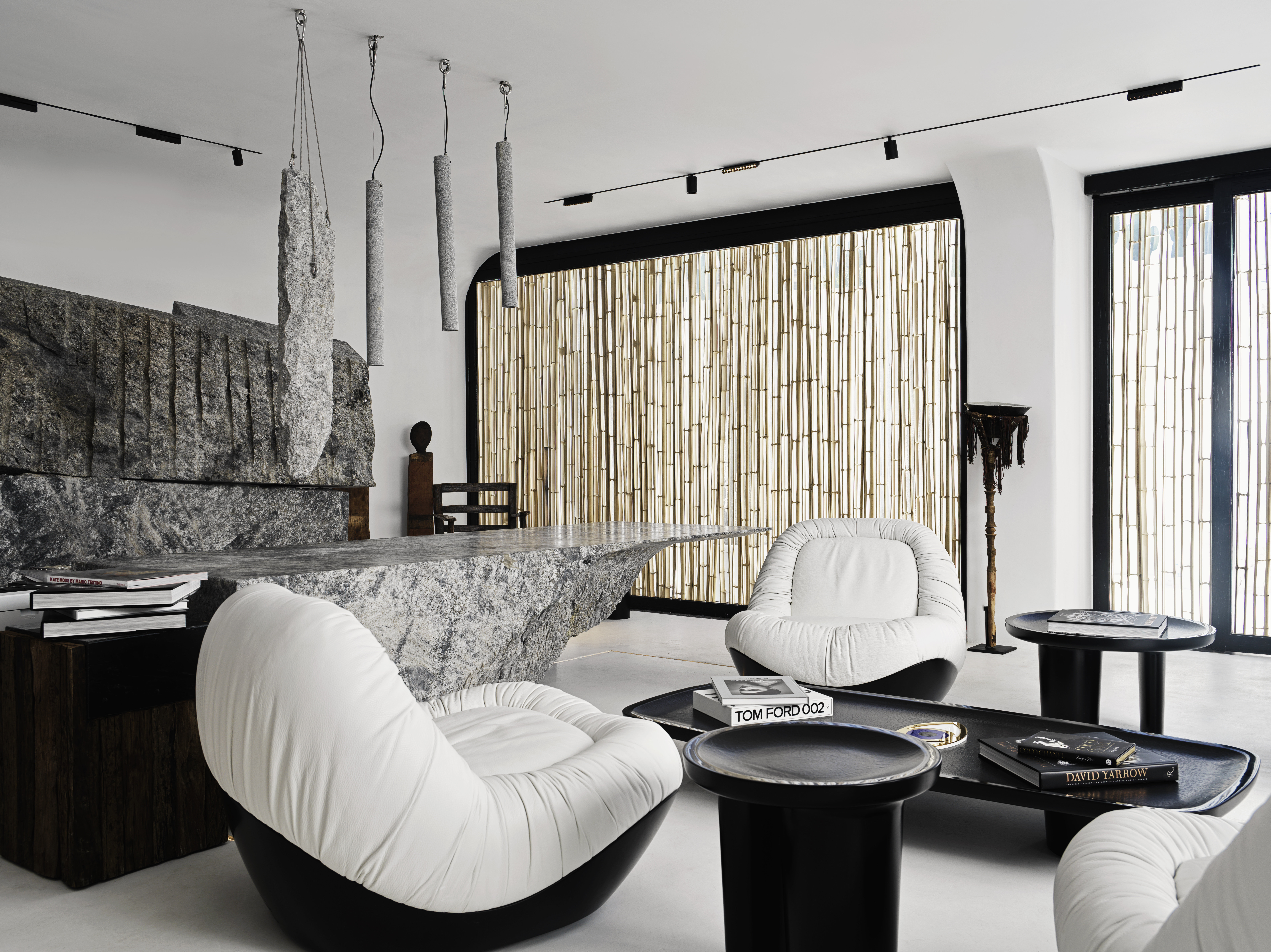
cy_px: 476
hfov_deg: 47.9
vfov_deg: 36.8
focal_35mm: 39
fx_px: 1431
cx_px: 636
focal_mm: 50
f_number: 11
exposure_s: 1/30
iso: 200
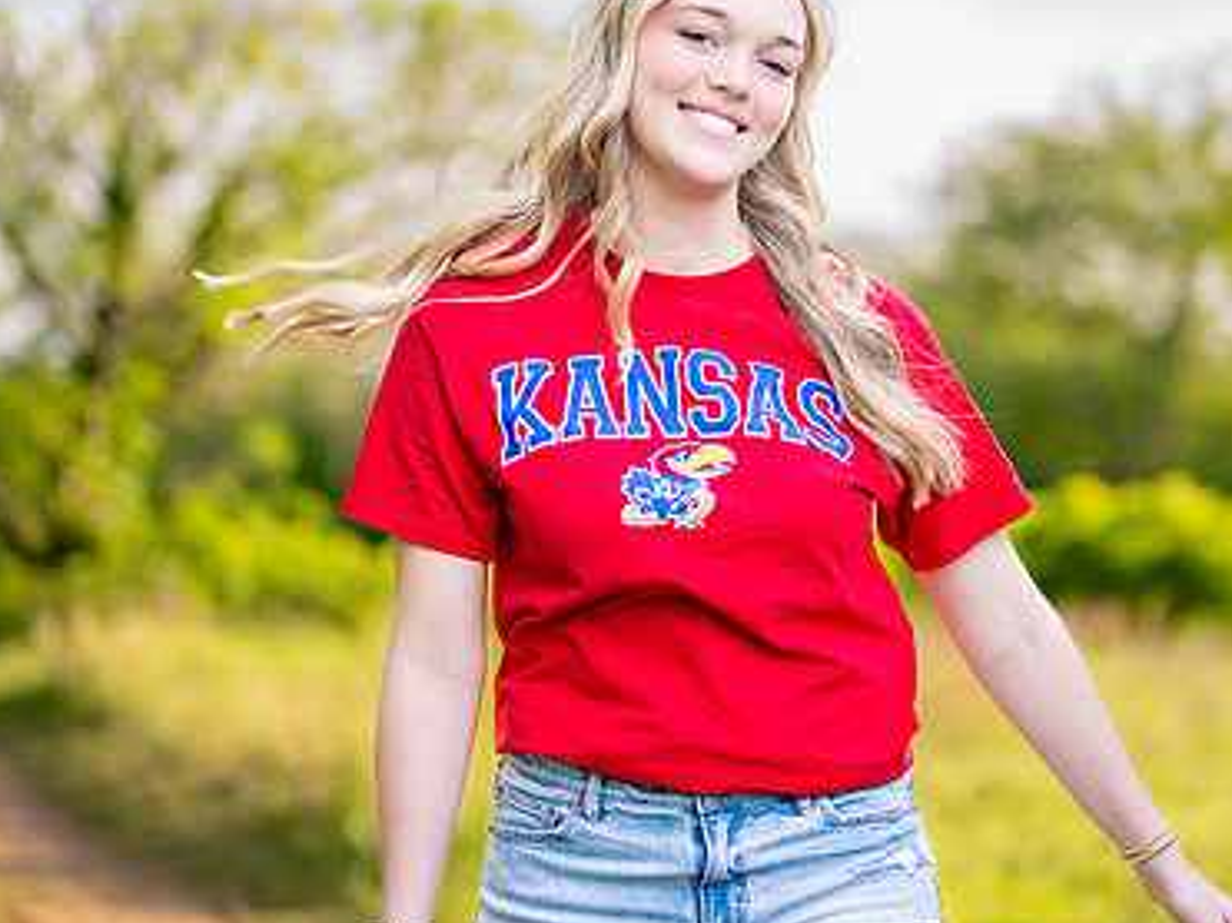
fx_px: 3167
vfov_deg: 16.5
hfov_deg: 22.0
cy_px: 266
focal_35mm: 89
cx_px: 657
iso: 200
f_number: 1.2
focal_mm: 50
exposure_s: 1/1600
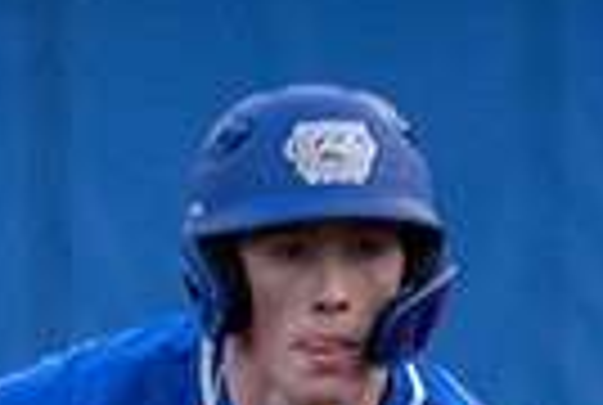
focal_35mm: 2423
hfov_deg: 0.8
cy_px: 693
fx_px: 40676
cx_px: 280
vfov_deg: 0.6
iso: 5600
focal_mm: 360
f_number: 5.6
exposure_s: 1/1000
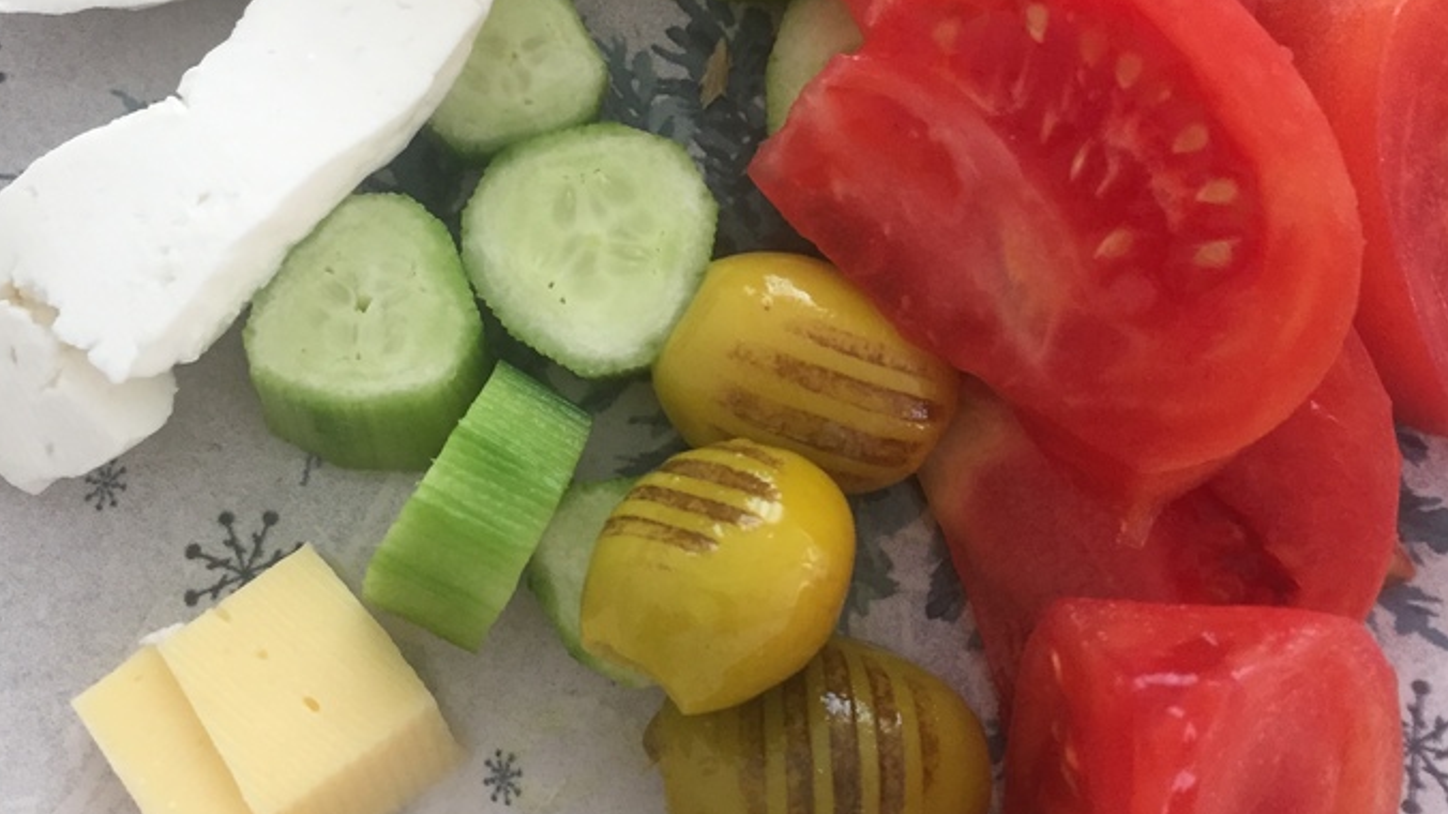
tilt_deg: -73.6
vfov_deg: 27.2
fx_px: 1651
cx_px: 733
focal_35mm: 43
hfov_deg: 47.4
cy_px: 169
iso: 160
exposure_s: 1/33
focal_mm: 4.15
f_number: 2.2
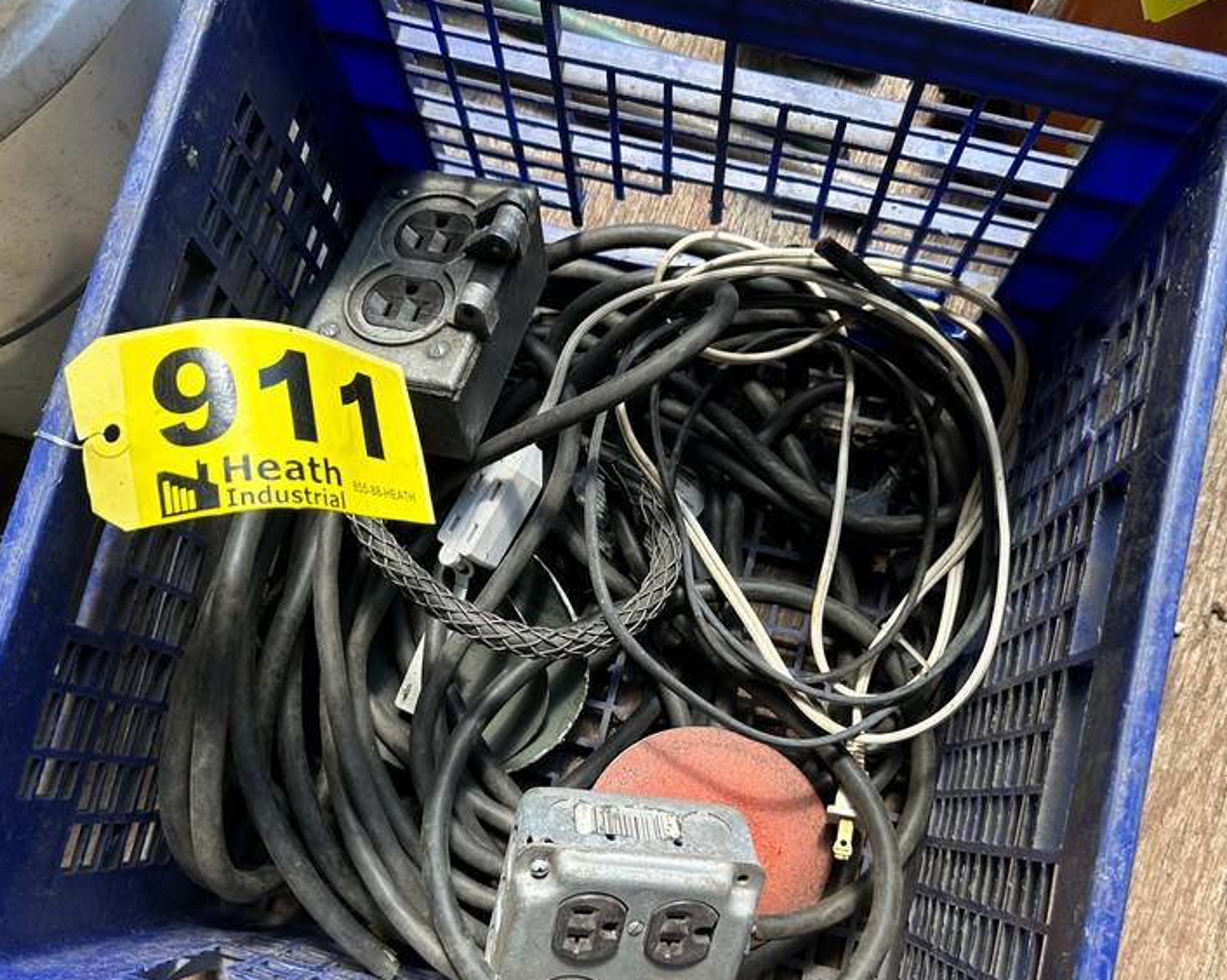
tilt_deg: -79.7
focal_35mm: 34
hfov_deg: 52.8
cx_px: 662
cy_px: 575
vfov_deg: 43.2
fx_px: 1234
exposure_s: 1/429
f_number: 1.78
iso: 80
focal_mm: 6.86
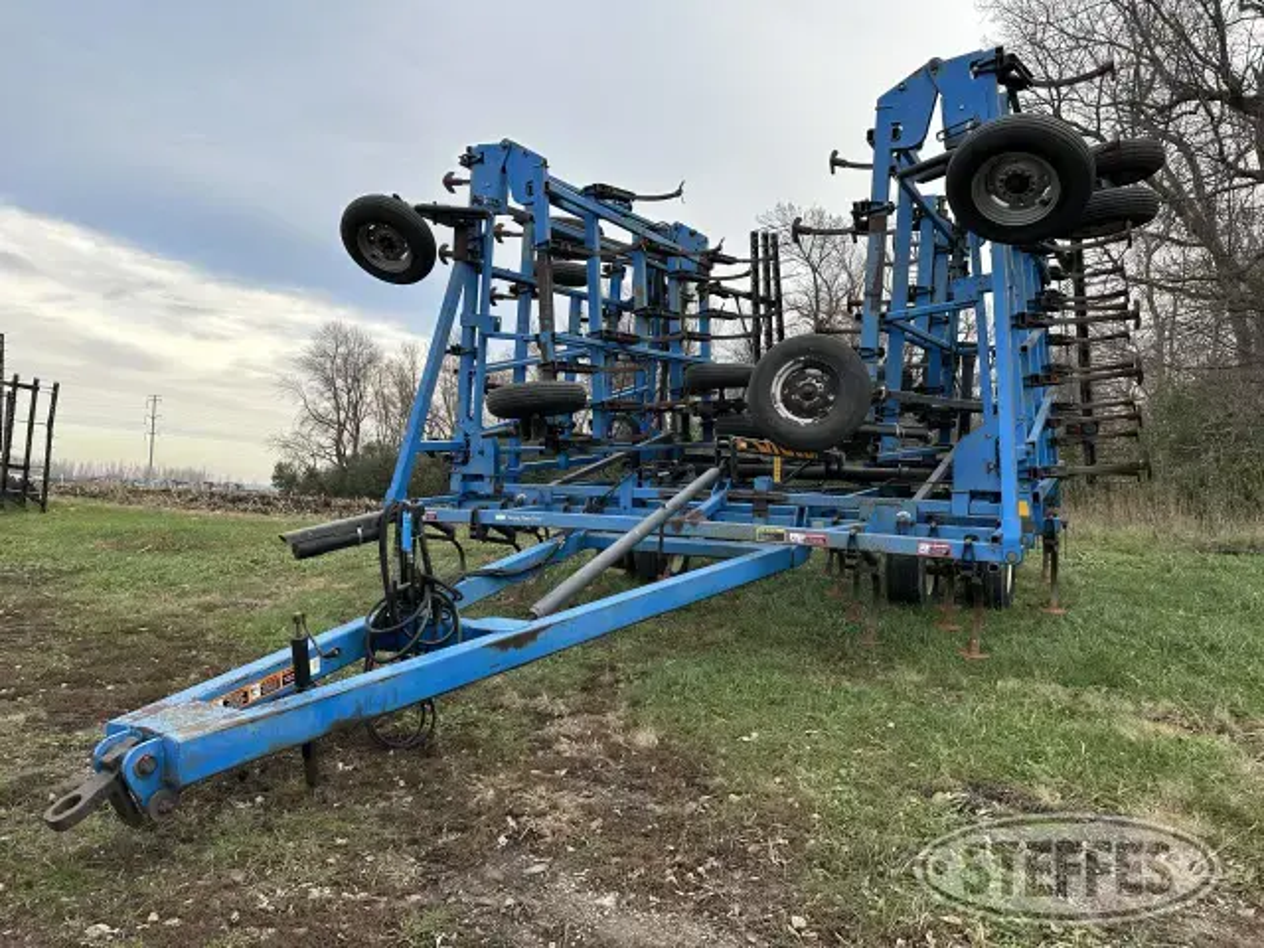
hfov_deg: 71.6
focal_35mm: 24
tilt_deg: +2.6
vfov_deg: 56.8
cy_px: 474
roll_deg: -3.4
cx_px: 632
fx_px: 876
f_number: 1.78
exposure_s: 1/529
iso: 80
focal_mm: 6.86
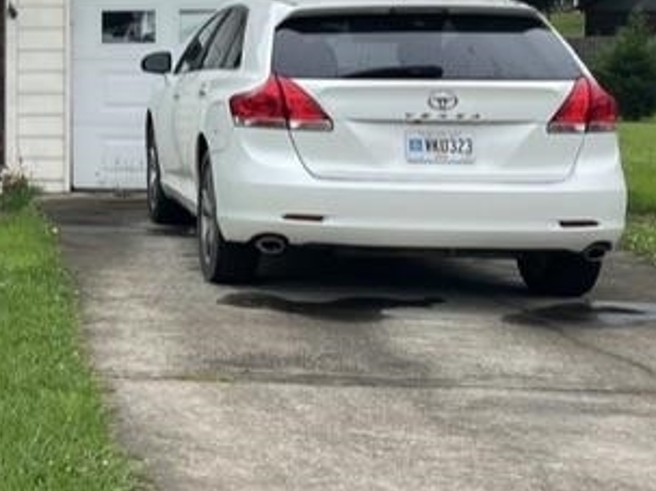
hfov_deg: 19.3
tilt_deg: -1.1
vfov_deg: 16.6
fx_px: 1667
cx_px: -338
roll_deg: +0.6
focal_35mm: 88
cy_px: 79
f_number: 1.6
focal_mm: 4.2
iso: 32
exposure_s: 1/1490
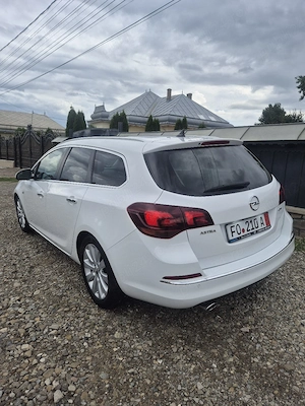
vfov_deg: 73.9
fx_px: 270
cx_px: 152
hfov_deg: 58.9
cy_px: 203
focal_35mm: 23
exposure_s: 1/2000
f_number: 1.8
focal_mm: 5.4
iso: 25
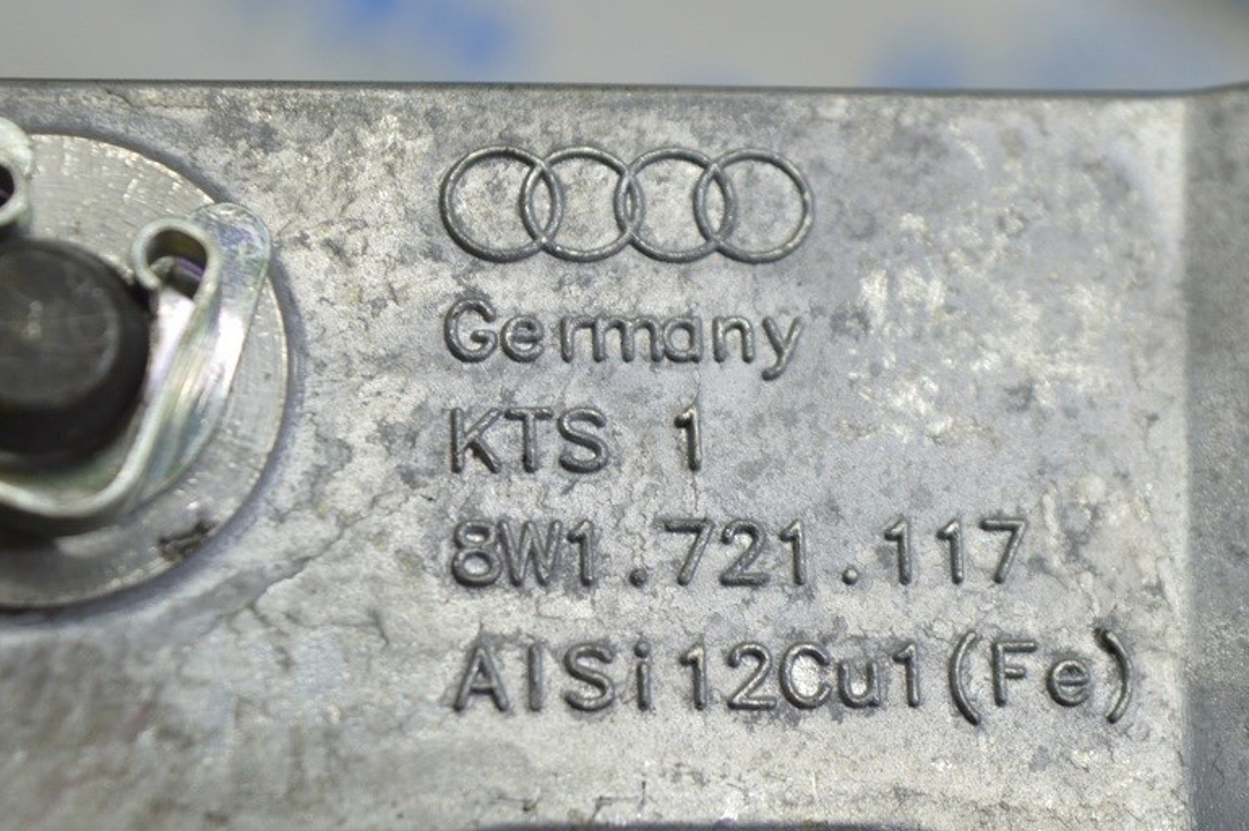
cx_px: 730
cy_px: 462
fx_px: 3801
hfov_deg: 18.6
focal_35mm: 110
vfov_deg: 12.5
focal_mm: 55
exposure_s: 1/40
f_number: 5.6
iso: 400
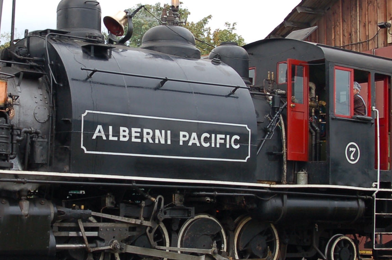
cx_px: 125
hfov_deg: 24.7
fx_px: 891
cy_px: 119
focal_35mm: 82
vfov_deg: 16.6
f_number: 9
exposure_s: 1/100
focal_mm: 28
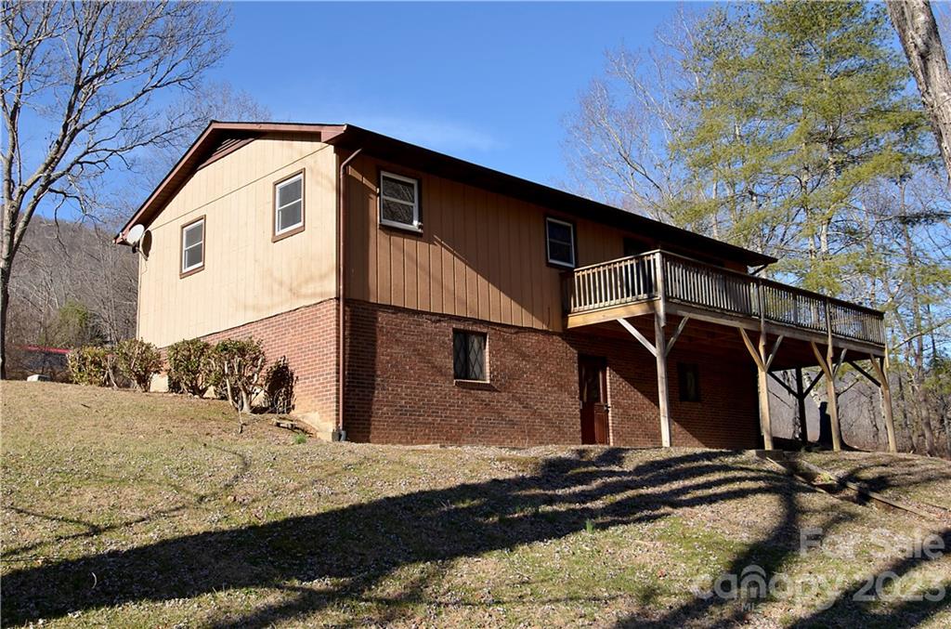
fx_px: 949
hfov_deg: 53.3
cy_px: 314
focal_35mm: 36
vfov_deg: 36.7
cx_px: 476
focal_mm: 24
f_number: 7.1
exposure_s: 1/250
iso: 100
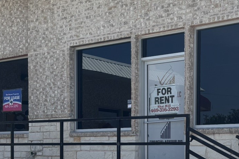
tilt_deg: -0.6
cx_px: 144
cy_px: 142
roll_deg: +0.5
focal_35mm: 79
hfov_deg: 25.6
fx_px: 524
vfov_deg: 17.0
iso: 50
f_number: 1.6
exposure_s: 1/2513
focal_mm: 5.96
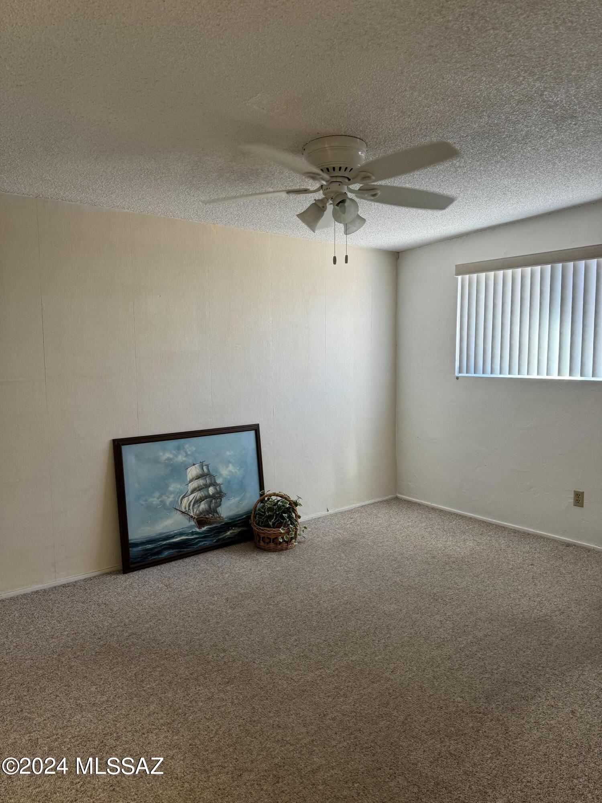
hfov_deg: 56.8
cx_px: 301
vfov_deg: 71.6
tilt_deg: -4.1
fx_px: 557
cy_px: 402
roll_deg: +1.6
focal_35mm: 24
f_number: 1.78
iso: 125
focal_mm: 6.86
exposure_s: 1/60
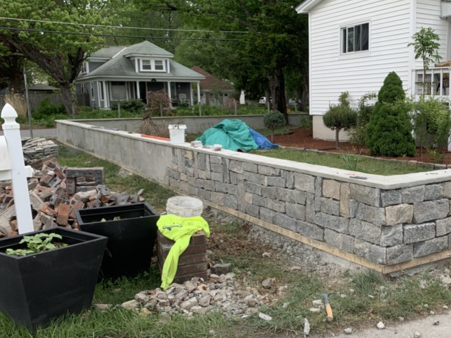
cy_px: 189
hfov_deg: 47.7
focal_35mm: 38
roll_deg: +0.4
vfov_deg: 37.7
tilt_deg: -10.0
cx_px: 319
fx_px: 495
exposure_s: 1/471
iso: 25
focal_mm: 4.25
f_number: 1.8
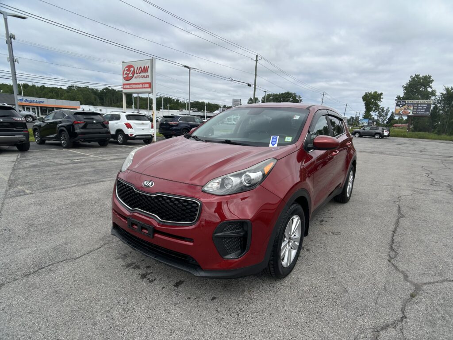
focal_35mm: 26
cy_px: 170
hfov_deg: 67.3
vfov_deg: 53.1
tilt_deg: -12.2
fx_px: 340
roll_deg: -2.6
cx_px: 226
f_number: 1.5
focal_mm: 5.7
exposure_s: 1/3968
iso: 50
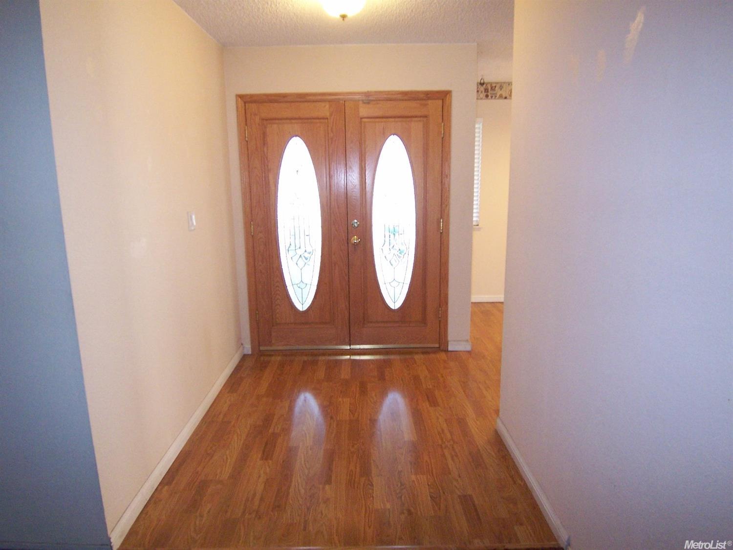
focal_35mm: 23
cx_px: 366
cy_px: 275
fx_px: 487
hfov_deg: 73.9
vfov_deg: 58.9
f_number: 2.8
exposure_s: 1/30
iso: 200
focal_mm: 3.8
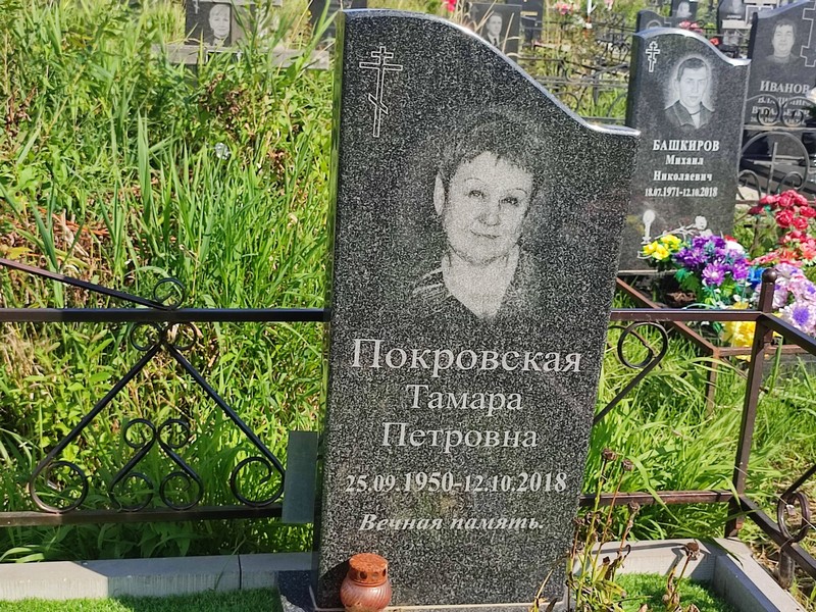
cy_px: 306
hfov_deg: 69.4
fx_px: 589
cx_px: 408
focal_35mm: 25
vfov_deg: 54.9
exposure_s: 1/561
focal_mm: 6.04
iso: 50
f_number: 1.9
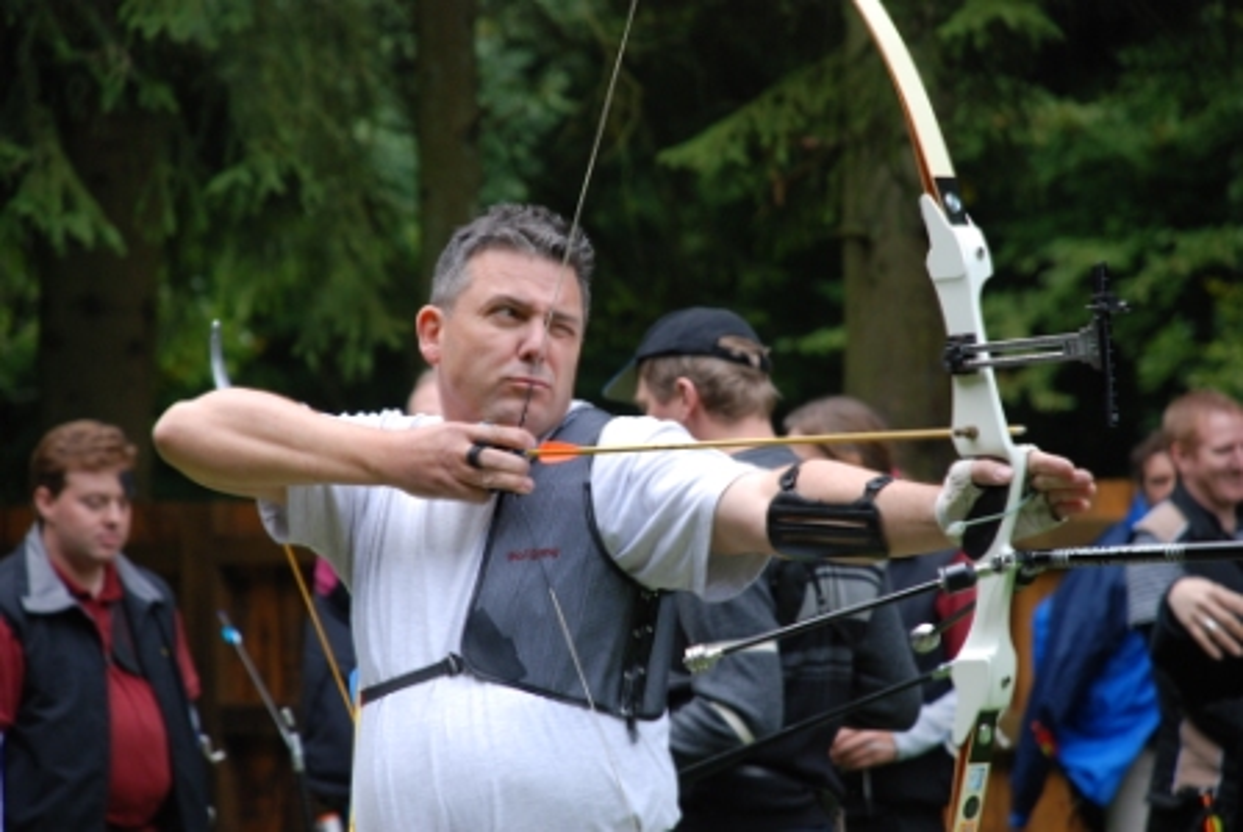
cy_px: 416
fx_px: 7001
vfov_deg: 6.8
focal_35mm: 202
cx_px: 622
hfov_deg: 10.1
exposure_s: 1/125
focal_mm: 135
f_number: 5.6
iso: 320
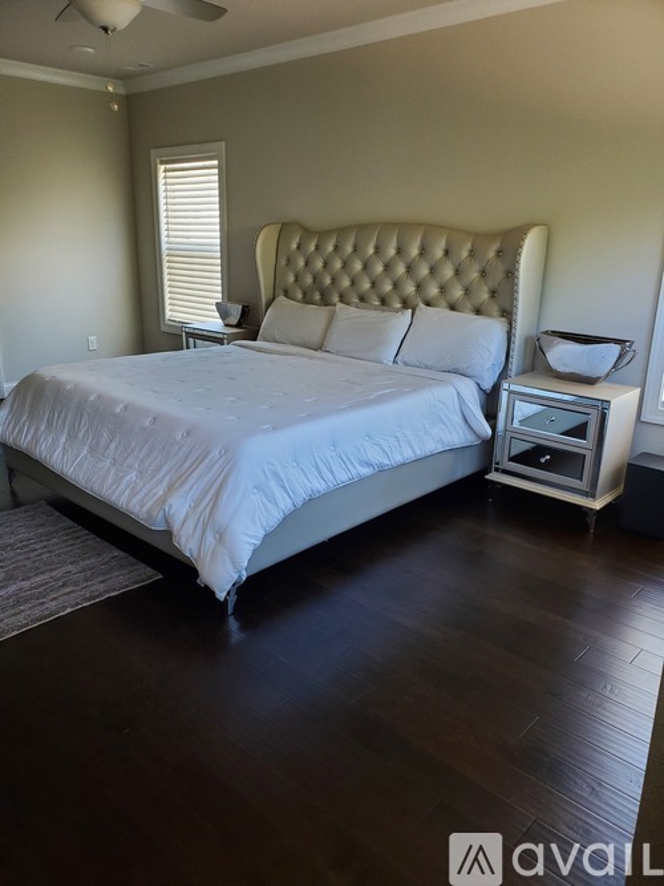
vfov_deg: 67.3
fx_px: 665
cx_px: 332
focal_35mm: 26
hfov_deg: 53.0
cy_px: 443
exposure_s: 1/60
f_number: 2.4
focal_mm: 4.3
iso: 250
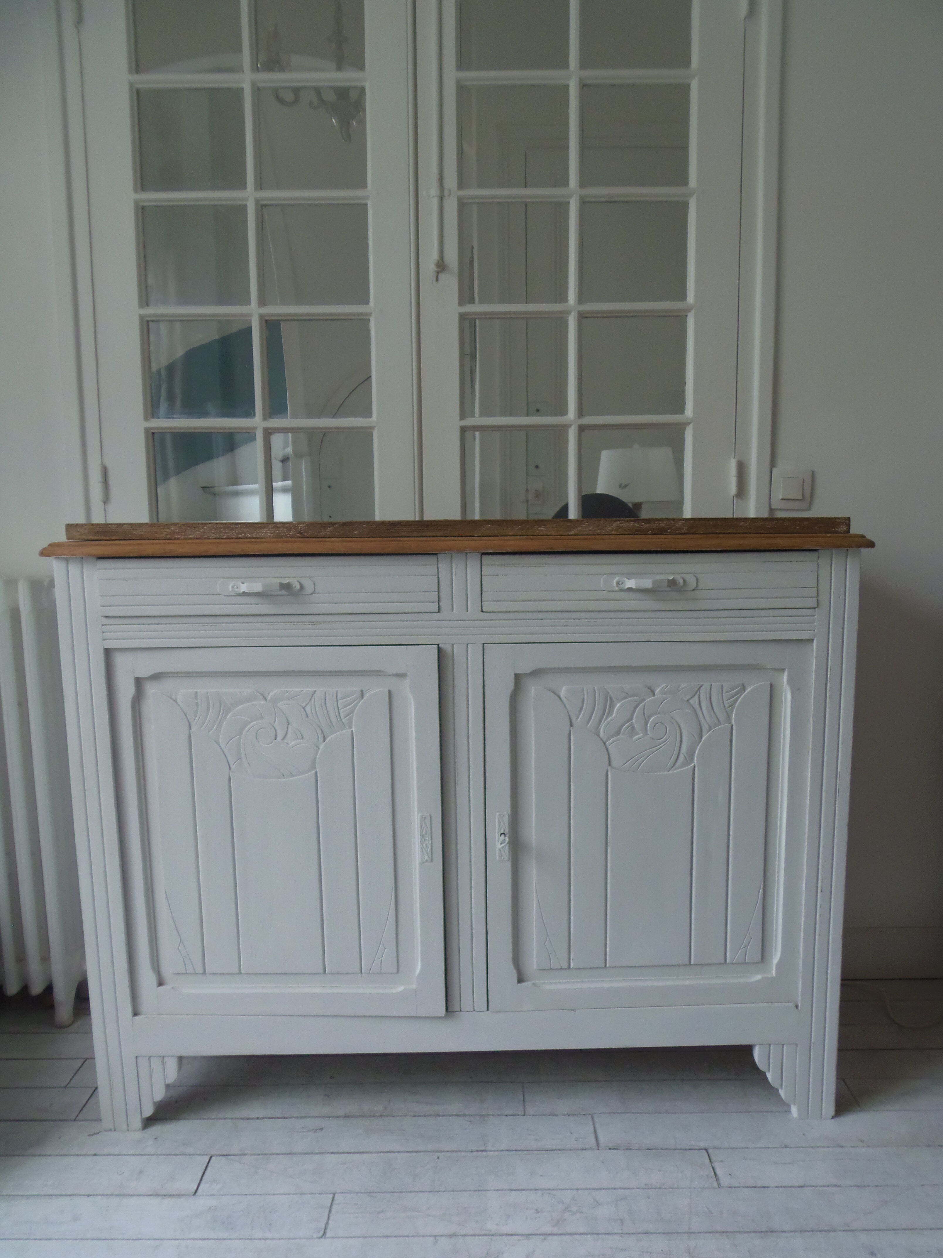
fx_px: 872
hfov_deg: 56.8
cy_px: 629
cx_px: 472
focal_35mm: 24
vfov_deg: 71.6
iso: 125
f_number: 2.9
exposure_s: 1/30
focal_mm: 4.3
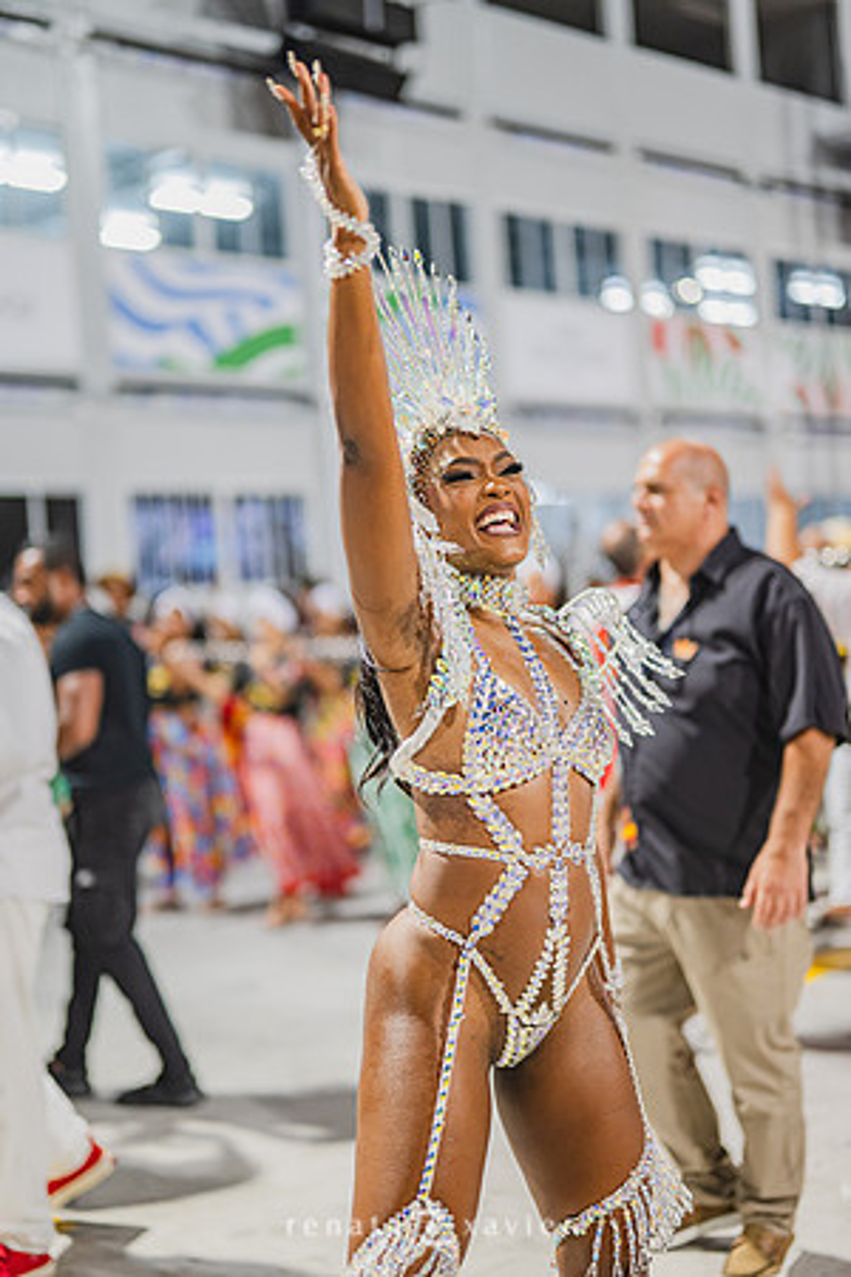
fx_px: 1773
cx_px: 426
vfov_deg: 39.6
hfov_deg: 27.0
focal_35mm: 50
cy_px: 638
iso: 1600
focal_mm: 50
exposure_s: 1/1000
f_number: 1.3
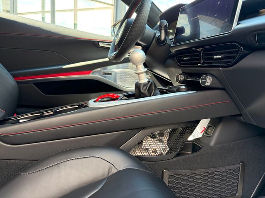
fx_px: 199
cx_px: 132
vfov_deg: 53.1
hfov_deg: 67.3
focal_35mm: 26
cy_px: 99
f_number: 1.6
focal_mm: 5.96
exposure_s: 1/86
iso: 125
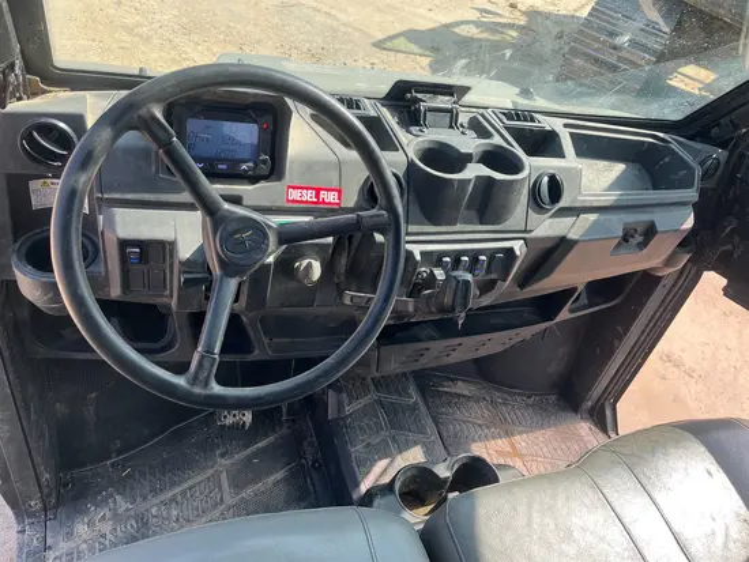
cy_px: 281
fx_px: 563
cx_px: 374
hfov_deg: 67.3
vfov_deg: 53.1
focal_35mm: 26
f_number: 1.6
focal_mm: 5.1
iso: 50
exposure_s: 1/497
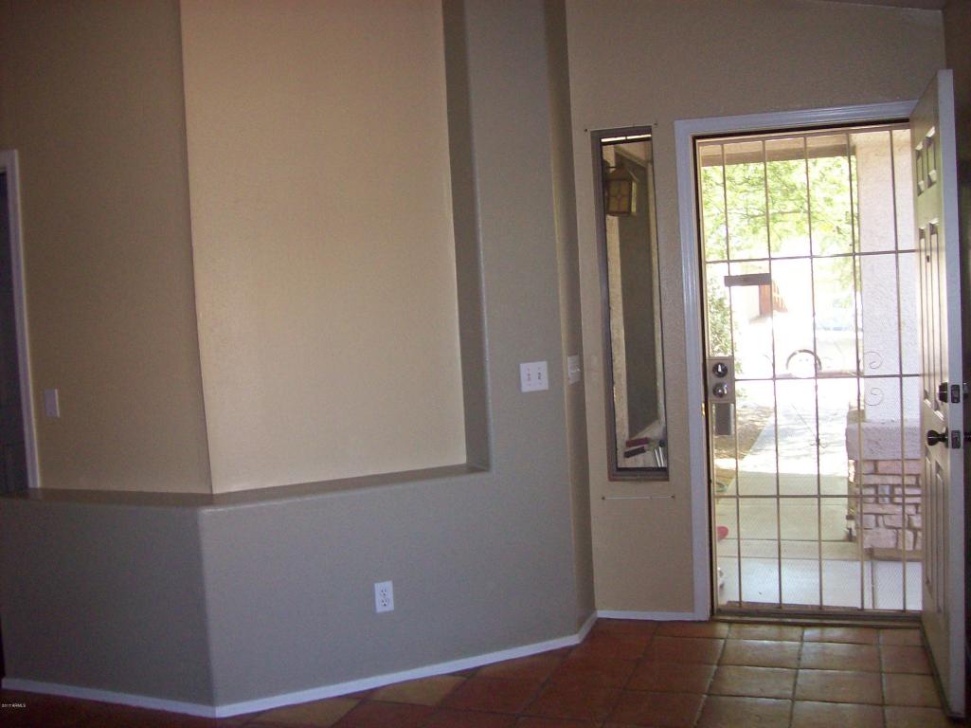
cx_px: 486
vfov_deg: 39.6
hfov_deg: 51.4
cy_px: 364
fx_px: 1009
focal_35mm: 36
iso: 140
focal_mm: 6
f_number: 2.7
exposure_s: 1/64
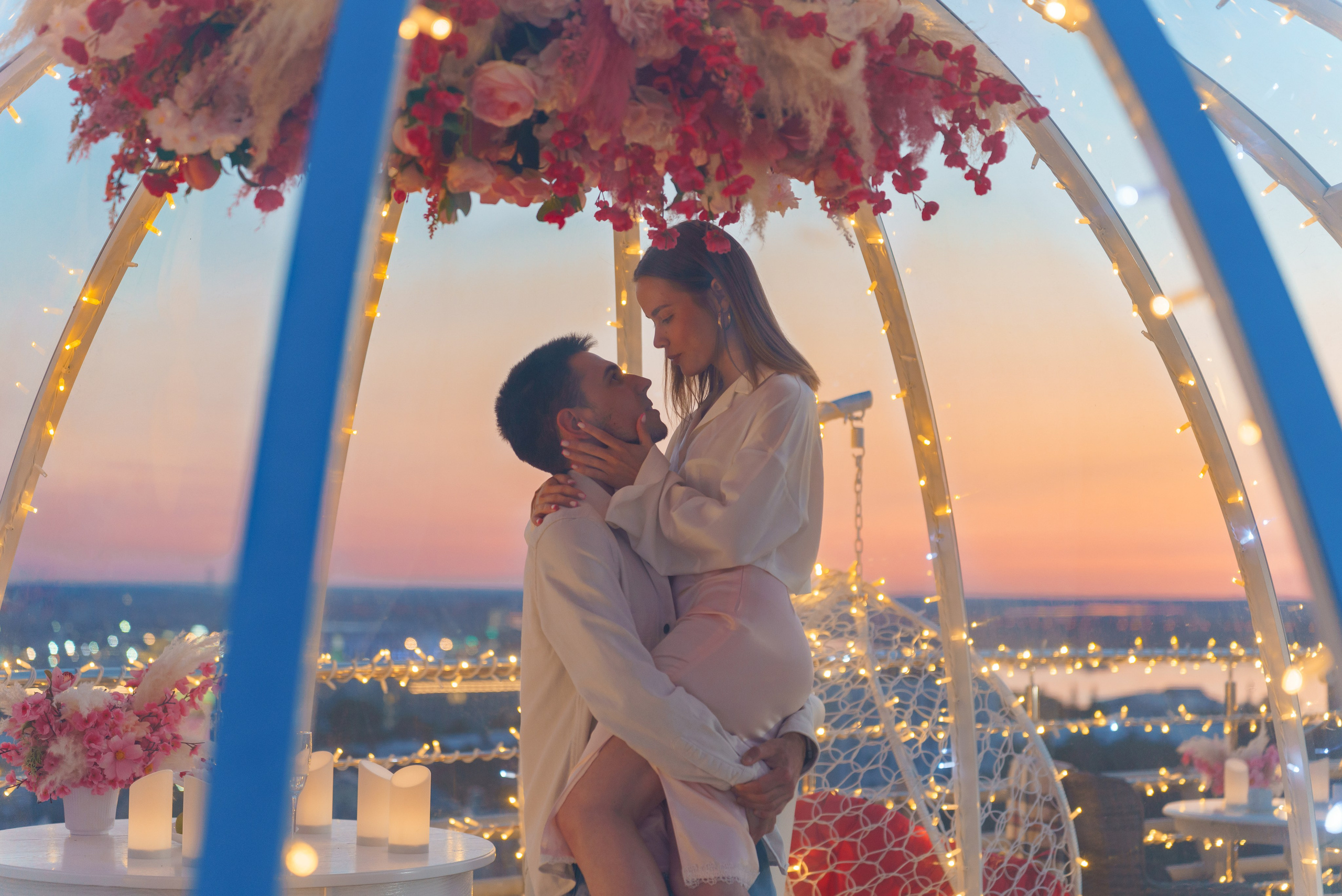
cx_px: 671
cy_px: 448
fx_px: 2498
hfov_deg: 30.1
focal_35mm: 67
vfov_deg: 20.3
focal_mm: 67
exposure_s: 1/50
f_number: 2.8
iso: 640
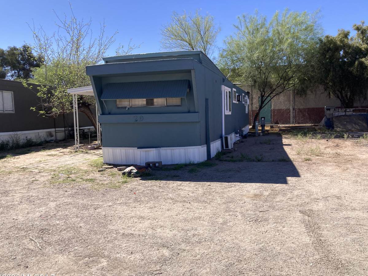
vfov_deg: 46.8
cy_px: 143
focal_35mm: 30
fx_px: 319
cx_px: 192
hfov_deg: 59.9
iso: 20
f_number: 1.8
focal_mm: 3.99
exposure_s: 1/1736
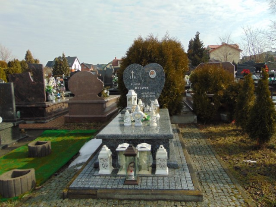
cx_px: 138
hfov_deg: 69.4
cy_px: 104
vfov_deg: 54.9
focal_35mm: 25
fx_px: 199
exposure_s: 1/800
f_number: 3
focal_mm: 4.5
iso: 80
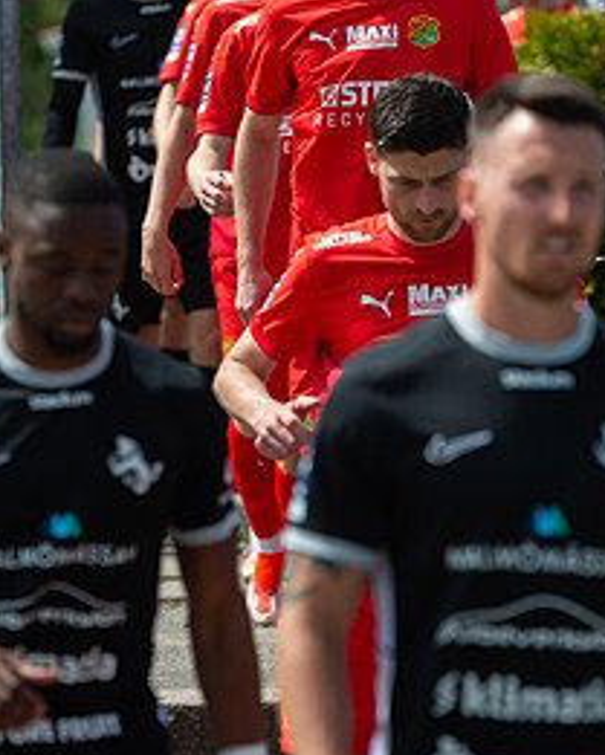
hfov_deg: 6.0
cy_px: 370
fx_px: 5794
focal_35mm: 259
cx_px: 314
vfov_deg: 7.5
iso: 160
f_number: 4
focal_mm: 160
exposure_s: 1/1600
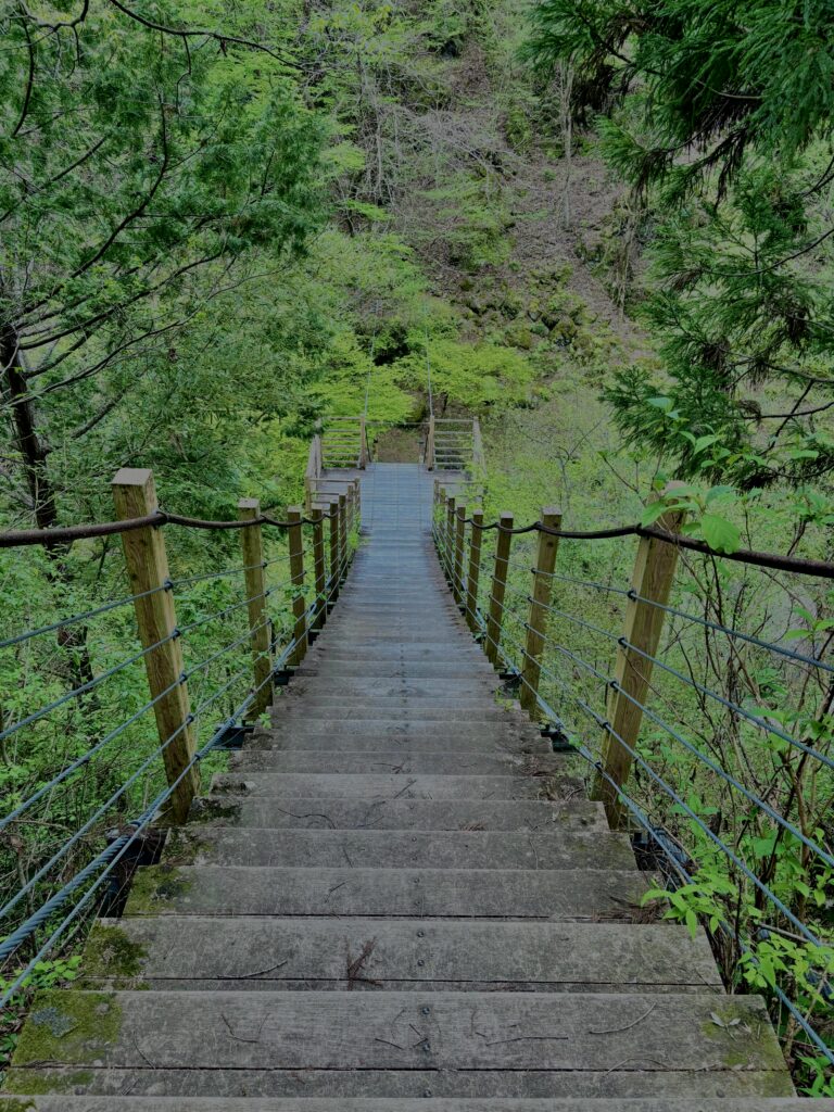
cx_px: 417
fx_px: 835
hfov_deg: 53.1
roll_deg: -2.3
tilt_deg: -32.6
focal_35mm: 26
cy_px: 556
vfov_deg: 67.3
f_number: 1.6
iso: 32
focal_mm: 5.96
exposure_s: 1/156
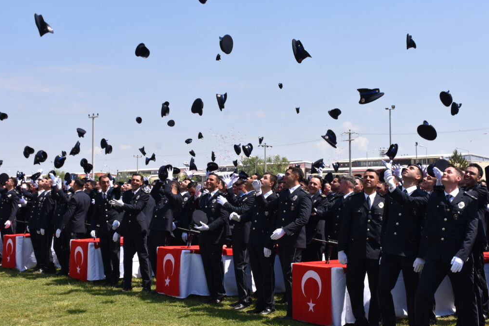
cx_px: 242
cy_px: 163
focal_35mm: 57
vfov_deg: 23.8
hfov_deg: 35.1
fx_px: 774
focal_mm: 30
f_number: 10
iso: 250
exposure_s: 1/400
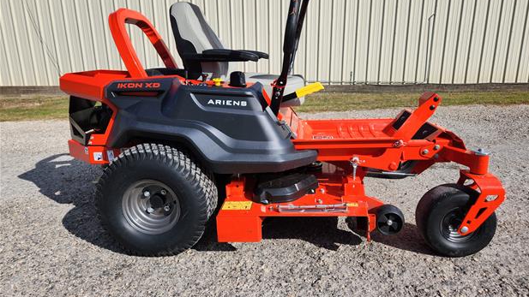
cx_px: 274
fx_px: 365
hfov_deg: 71.9
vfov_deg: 44.4
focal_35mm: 26
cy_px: 140
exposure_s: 1/2586
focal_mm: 5.4
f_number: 1.8
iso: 20
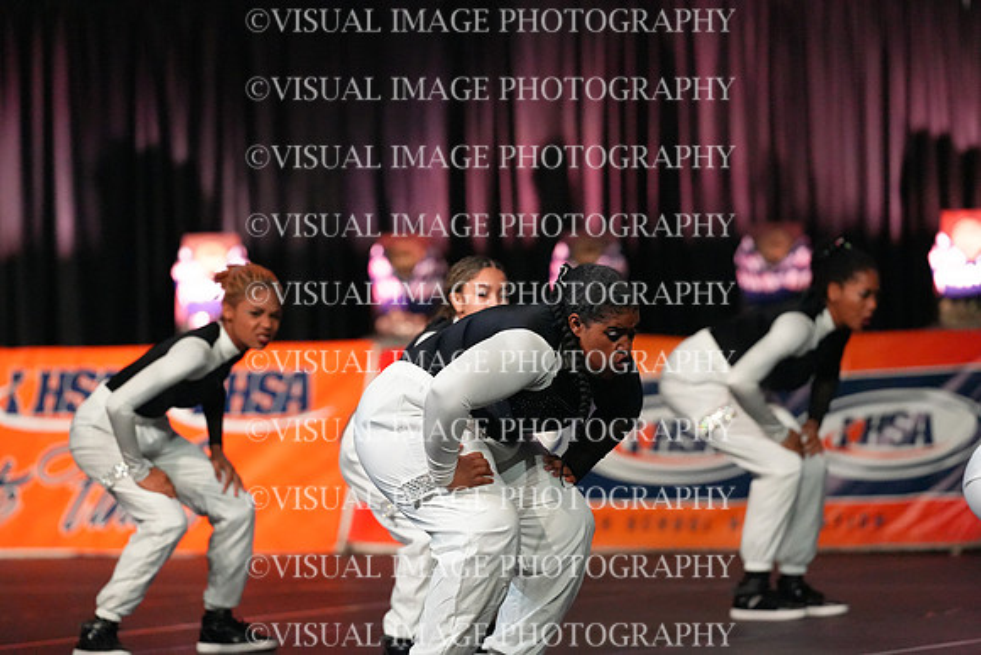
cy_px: 328
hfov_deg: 6.9
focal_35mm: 300
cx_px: 490
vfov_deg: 4.6
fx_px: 8177
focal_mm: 300
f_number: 3.5
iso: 16000
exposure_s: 1/1250
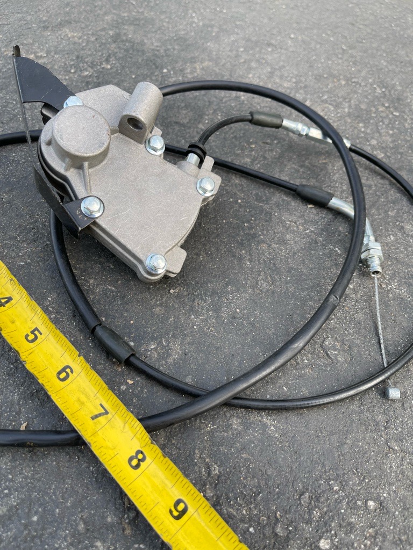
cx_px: 206
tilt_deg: -54.6
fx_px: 414
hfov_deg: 53.1
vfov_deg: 67.3
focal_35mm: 26
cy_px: 275
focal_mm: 5.1
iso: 32
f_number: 1.6
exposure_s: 1/348
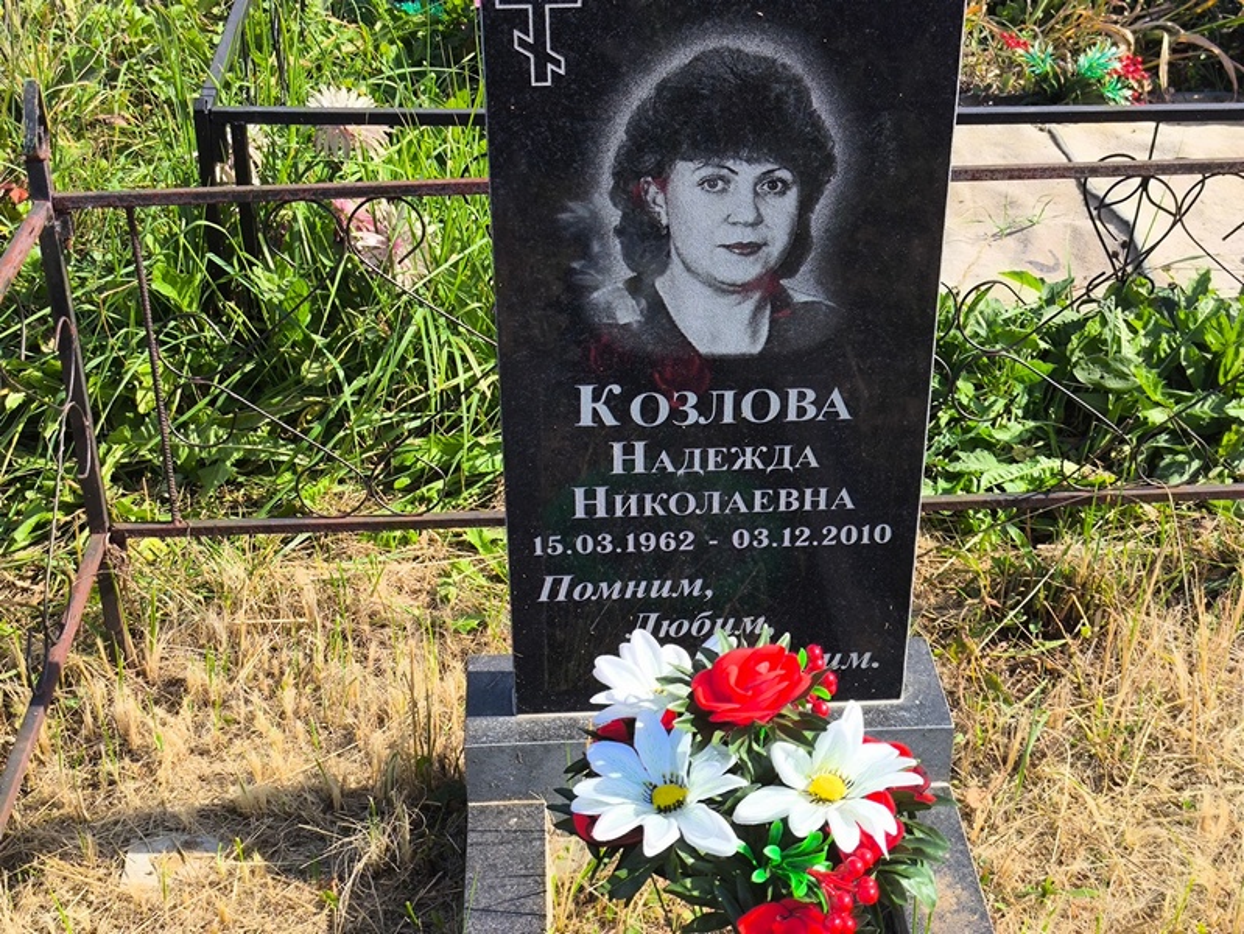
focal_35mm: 50
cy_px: 467
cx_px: 622
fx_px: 1798
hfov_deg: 38.2
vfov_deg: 29.1
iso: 50
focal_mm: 4.71
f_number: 1.7
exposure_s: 1/1081
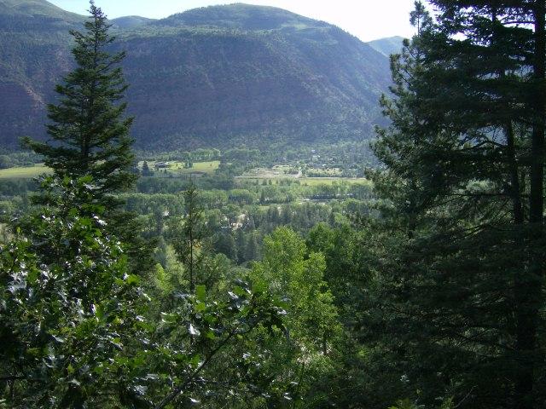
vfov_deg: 39.7
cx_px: 273
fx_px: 568
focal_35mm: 36
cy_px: 204
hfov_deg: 51.4
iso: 100
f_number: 4.7
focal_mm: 6
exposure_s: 1/319
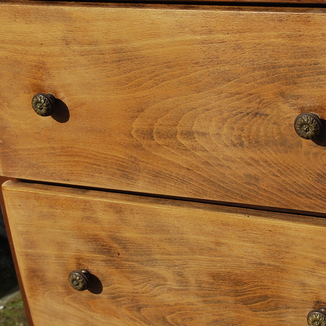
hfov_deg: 20.4
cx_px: 211
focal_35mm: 85
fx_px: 906
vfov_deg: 20.4
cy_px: 146
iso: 100
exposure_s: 1/320
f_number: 9
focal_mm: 38
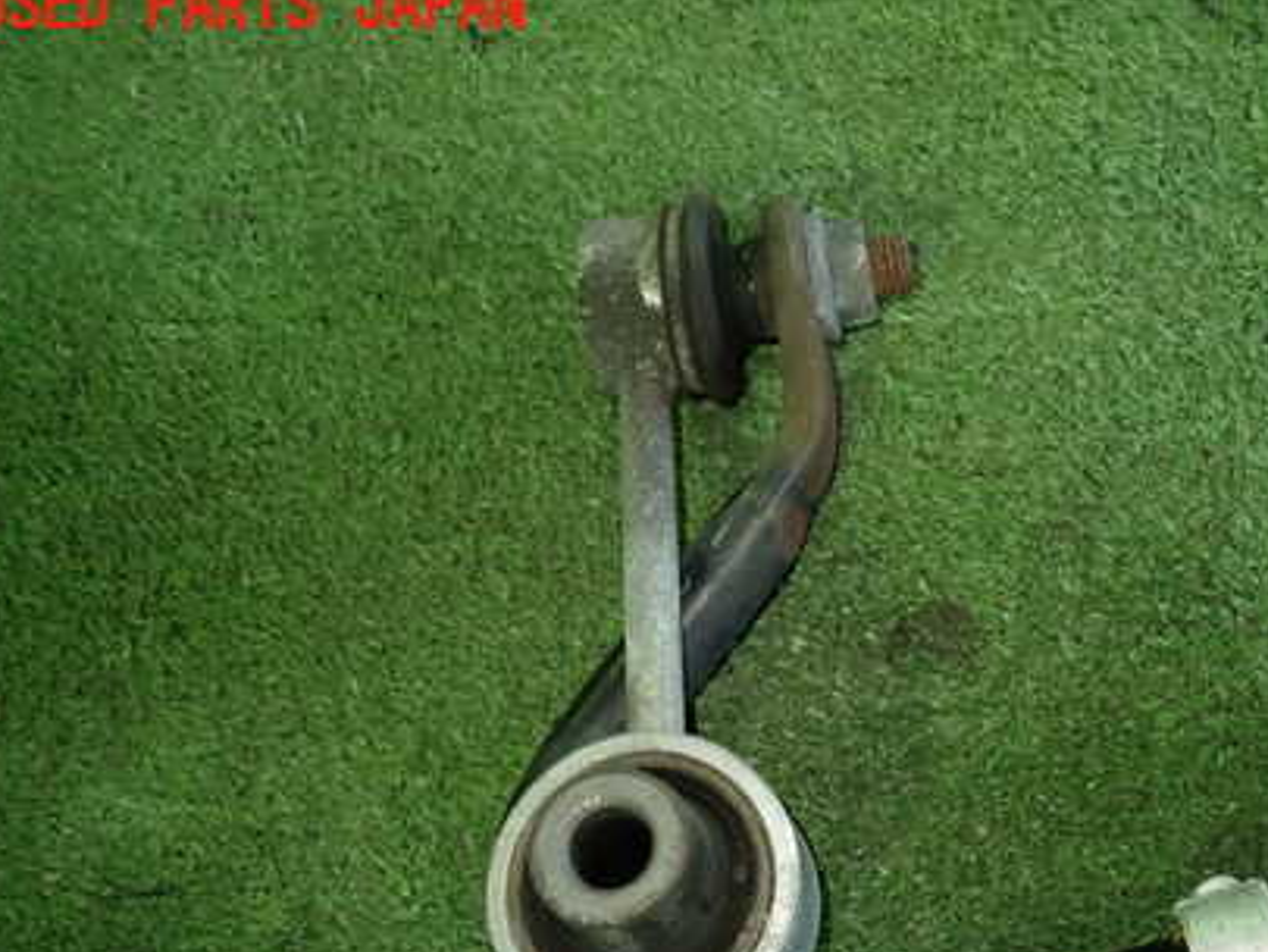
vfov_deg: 38.0
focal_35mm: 37
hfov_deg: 48.8
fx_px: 1356
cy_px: 673
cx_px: 895
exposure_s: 1/30
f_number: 2
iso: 200
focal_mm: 4.5
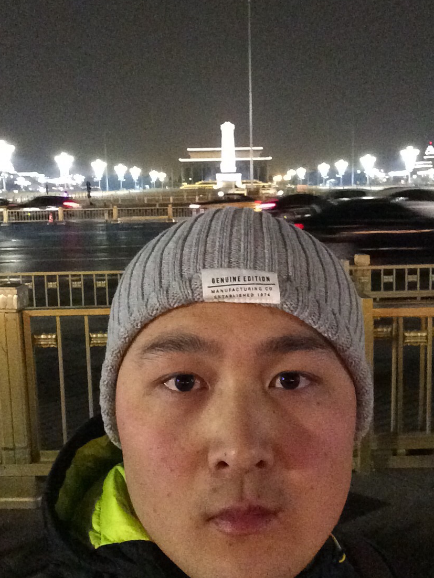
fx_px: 602
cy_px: 265
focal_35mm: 36
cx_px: 232
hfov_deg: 39.6
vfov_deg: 51.3
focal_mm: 2.15
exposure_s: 1/17
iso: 1250
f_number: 2.4
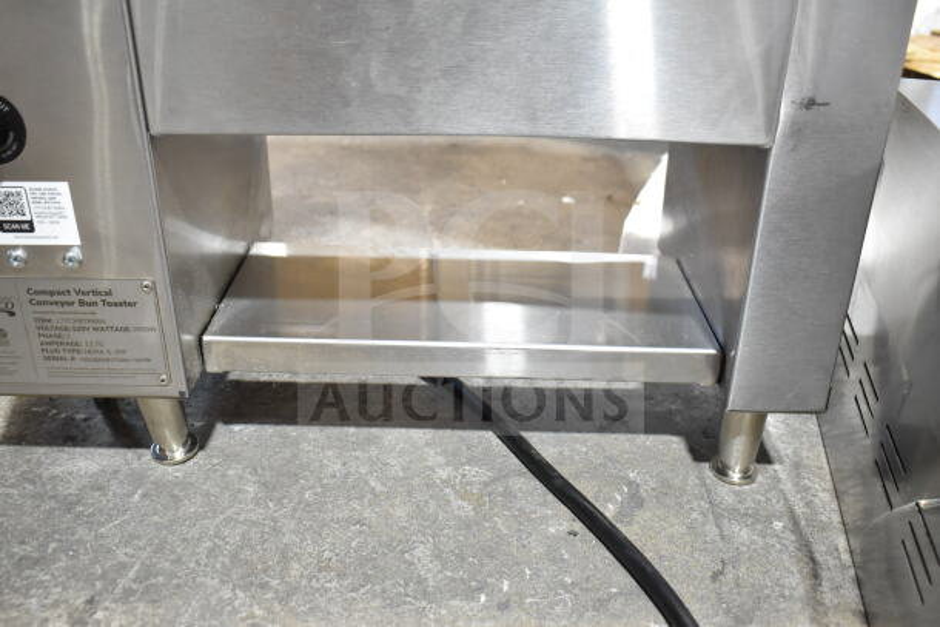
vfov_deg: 38.4
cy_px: 314
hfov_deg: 55.1
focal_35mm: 34
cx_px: 470
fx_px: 901
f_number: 4.5
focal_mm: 23
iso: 1600
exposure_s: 1/80
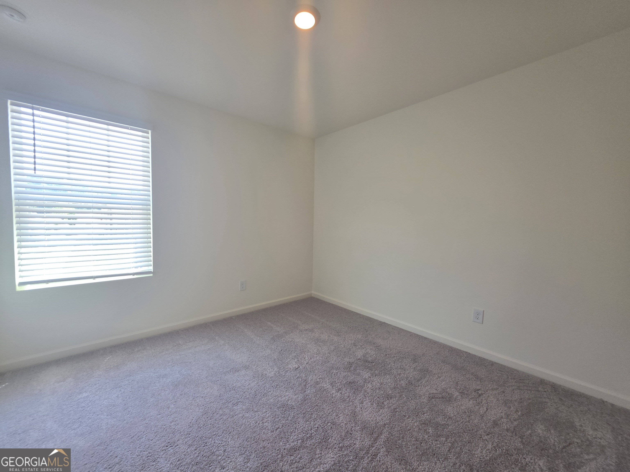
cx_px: 315
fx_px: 237
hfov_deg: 106.2
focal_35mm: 13
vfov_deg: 89.9
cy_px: 236
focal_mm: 2.2
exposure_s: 1/120
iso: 50
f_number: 1.9
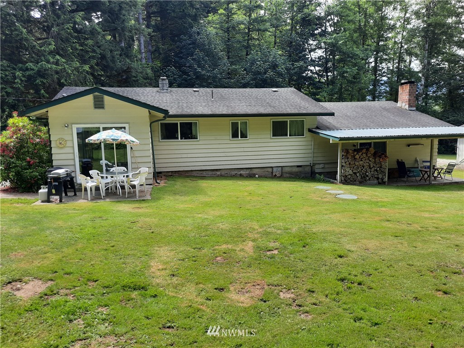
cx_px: 232
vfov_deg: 54.9
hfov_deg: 69.4
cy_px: 174
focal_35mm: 25
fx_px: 335
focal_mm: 4.6
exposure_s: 1/198
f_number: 2
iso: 32
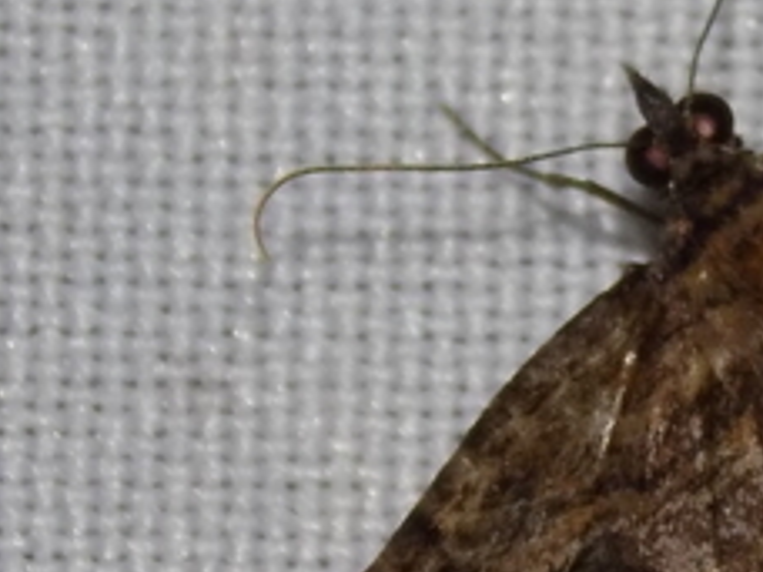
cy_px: 157
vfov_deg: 1.5
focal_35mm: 971
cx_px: 922
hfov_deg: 2.0
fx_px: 21403
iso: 200
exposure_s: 1/30
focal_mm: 46
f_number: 5.7
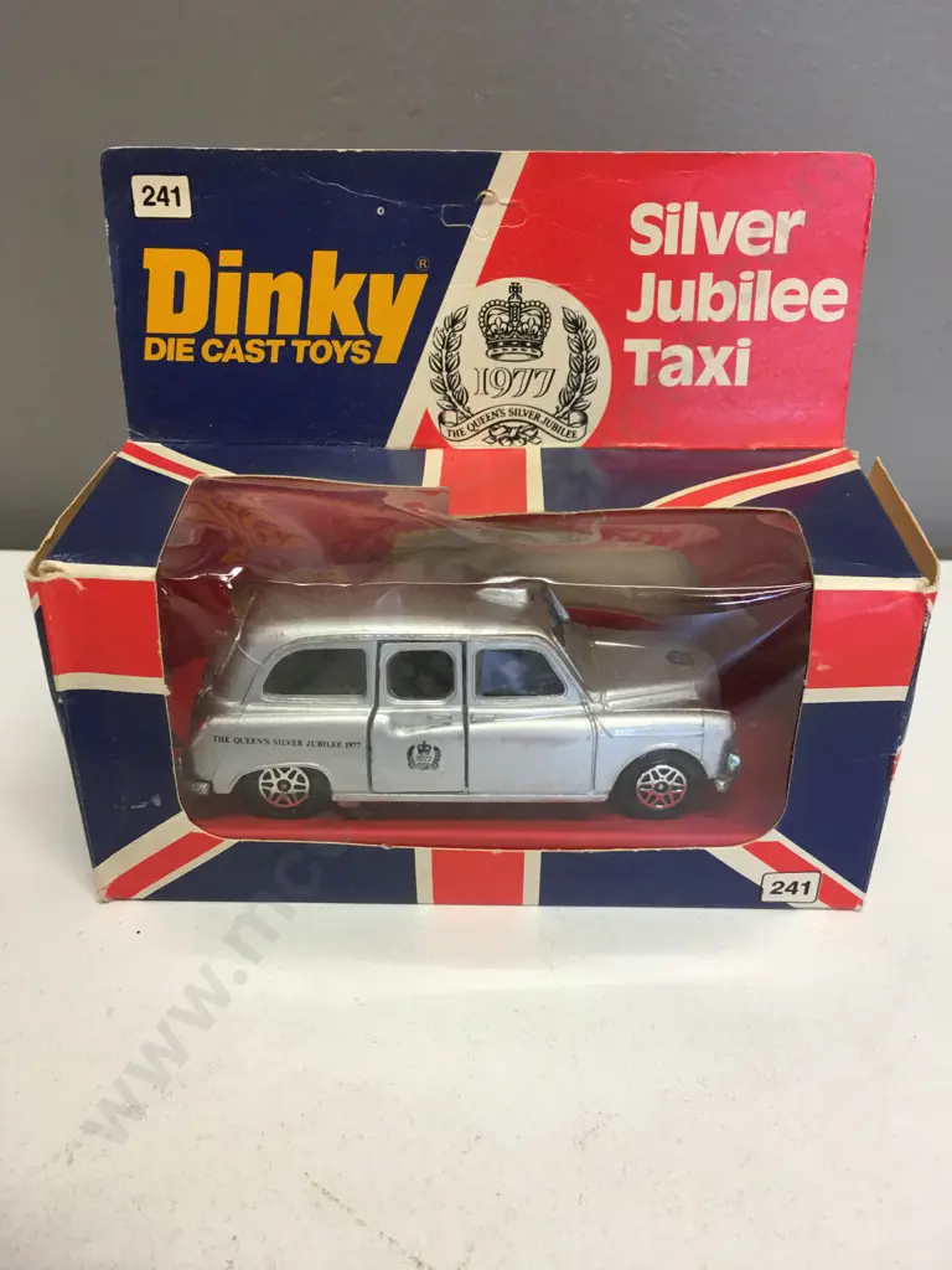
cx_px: 476
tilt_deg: -30.2
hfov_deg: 48.2
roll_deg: -1.0
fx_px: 1063
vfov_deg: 61.7
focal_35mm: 29
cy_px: 635
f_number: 2.2
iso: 50
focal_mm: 4.15
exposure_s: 1/33
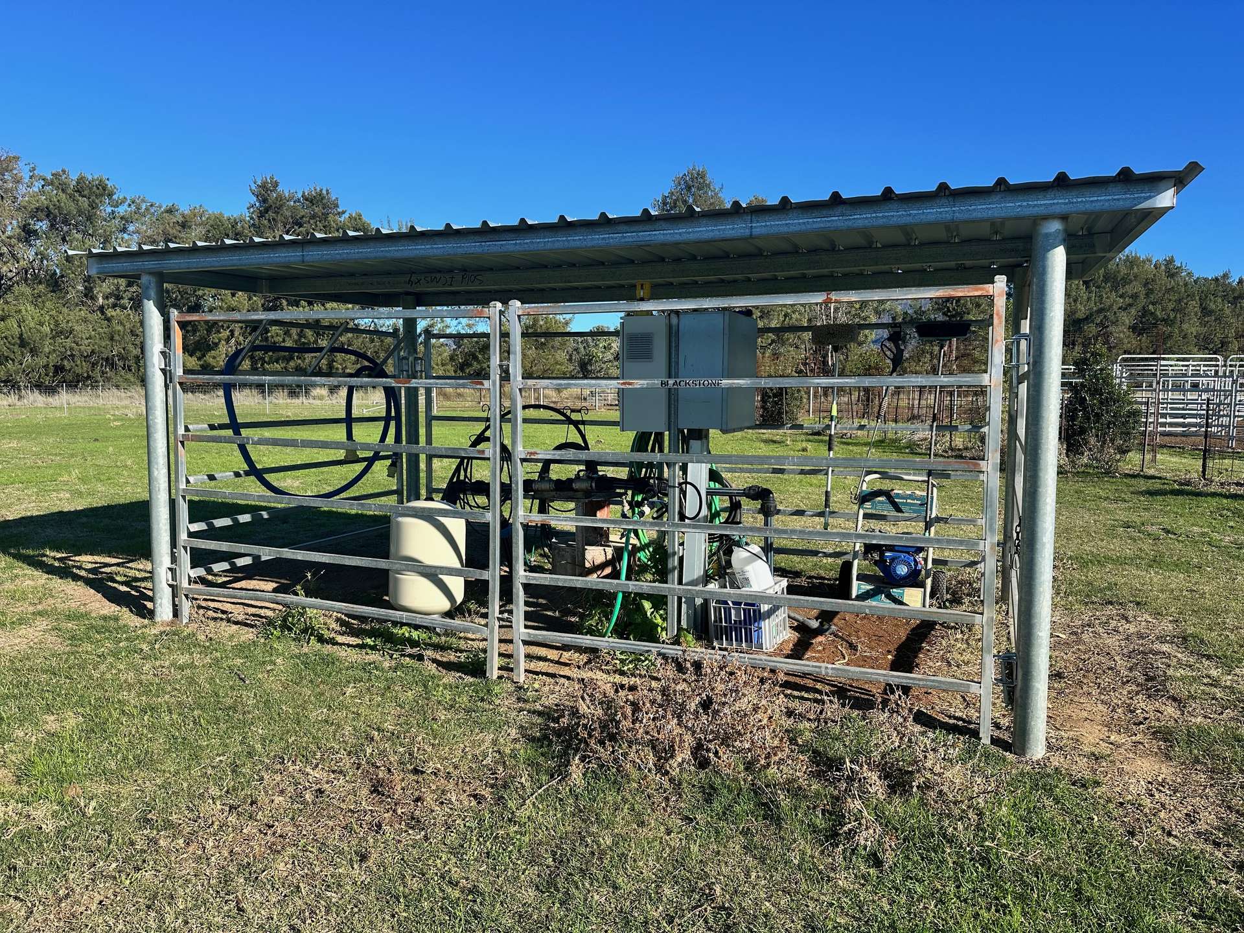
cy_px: 466
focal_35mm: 24
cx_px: 622
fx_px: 862
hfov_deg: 71.6
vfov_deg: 56.8
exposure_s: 1/2591
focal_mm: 6.86
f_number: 1.78
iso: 80
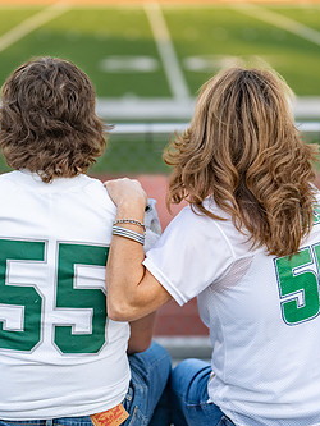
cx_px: 144
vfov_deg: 19.8
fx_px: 1219
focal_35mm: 99
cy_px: 268
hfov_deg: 14.9
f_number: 1.2
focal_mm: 50
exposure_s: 1/1250
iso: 100
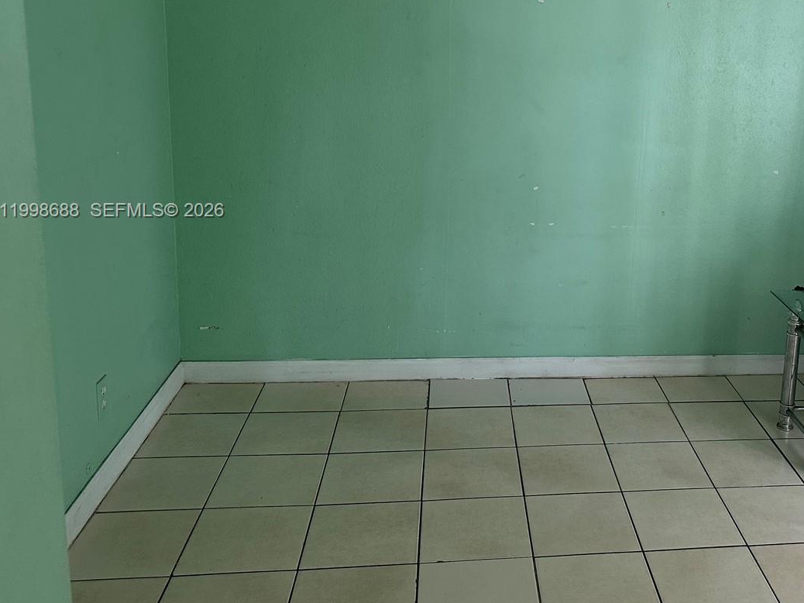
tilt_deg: -11.8
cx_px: 603
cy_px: 212
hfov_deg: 48.2
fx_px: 859
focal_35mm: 37
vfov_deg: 38.3
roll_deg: -3.8
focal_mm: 6.86
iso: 250
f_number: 1.78
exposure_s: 1/60
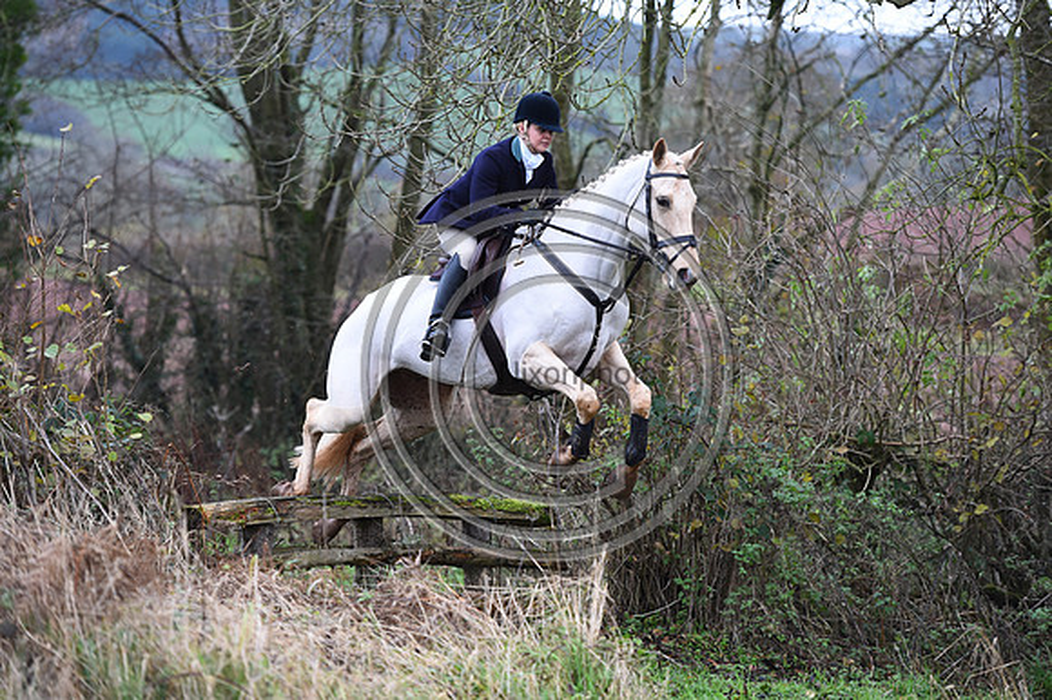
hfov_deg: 14.2
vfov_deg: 9.5
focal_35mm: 145
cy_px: 350
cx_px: 526
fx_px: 4235
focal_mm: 145
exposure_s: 1/1000
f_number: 3.5
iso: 1000
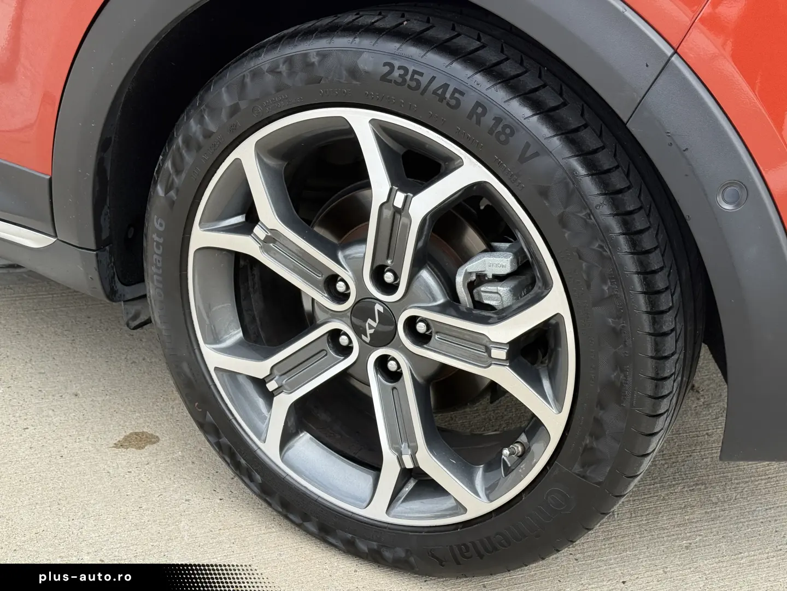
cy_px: 296
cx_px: 394
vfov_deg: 30.3
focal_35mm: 48
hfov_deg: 39.7
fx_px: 1091
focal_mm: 6.76
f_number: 1.78
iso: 80
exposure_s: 1/1264
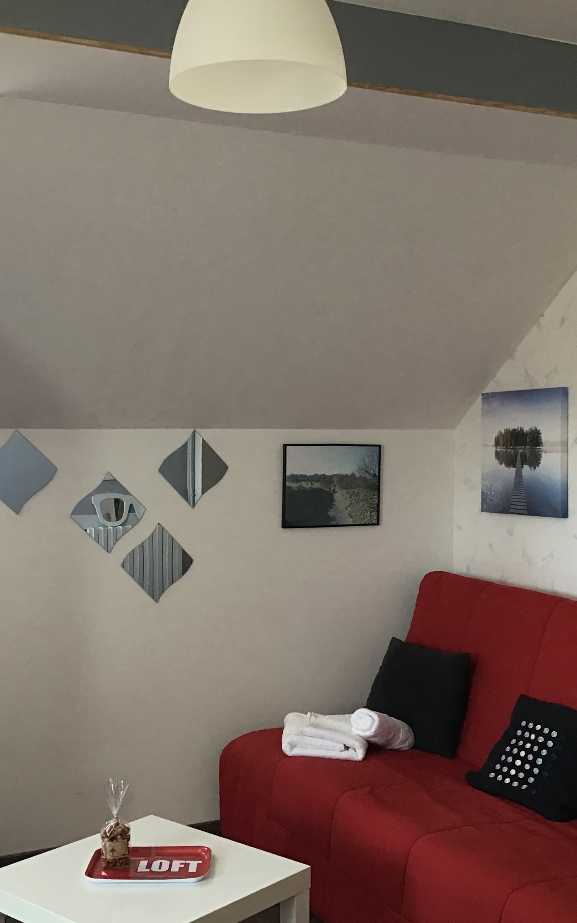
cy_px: 470
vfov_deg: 44.4
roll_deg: -0.6
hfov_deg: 28.6
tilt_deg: -1.4
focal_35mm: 45
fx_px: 1132
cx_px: 298
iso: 80
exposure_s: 1/33
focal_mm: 3.3
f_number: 2.4
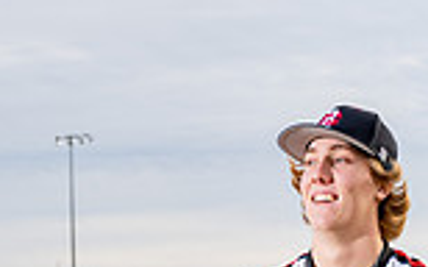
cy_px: 601
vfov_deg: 11.0
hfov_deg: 20.0
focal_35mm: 104
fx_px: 1212
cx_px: 228
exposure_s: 1/250
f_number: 4
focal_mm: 35
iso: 100
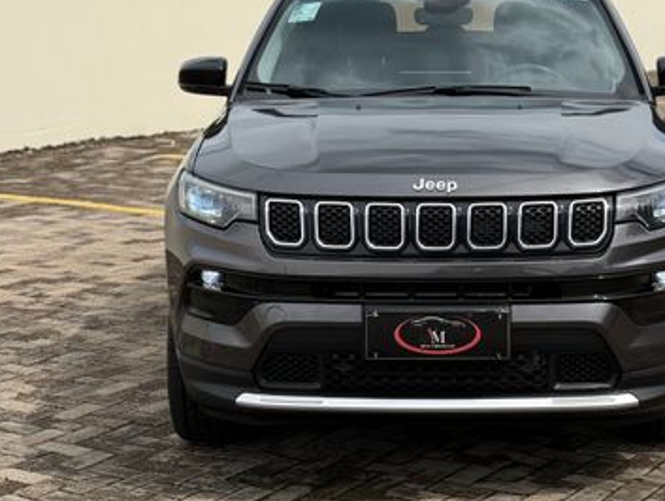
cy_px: 175
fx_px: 1232
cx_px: 431
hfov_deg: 30.0
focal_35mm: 64
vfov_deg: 22.9
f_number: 1.78
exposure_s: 1/4587
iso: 64
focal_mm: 6.76
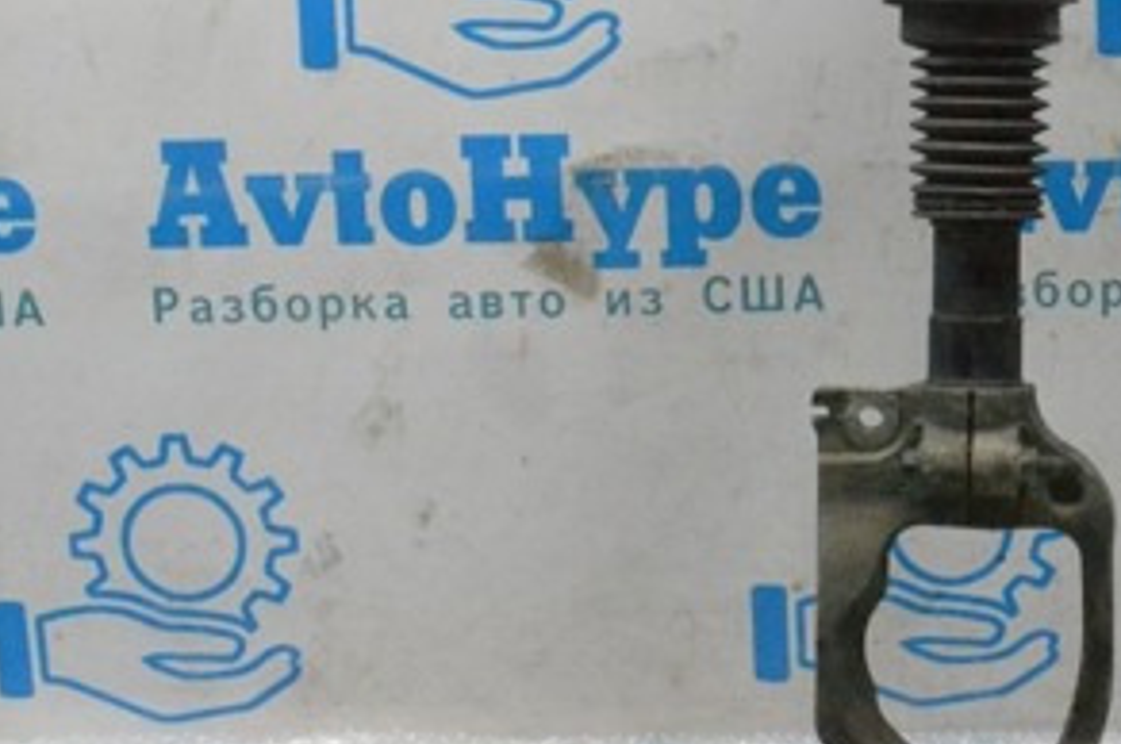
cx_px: 1063
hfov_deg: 24.7
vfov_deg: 17.0
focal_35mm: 79
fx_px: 2457
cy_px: 77
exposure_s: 1/160
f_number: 11
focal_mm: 24
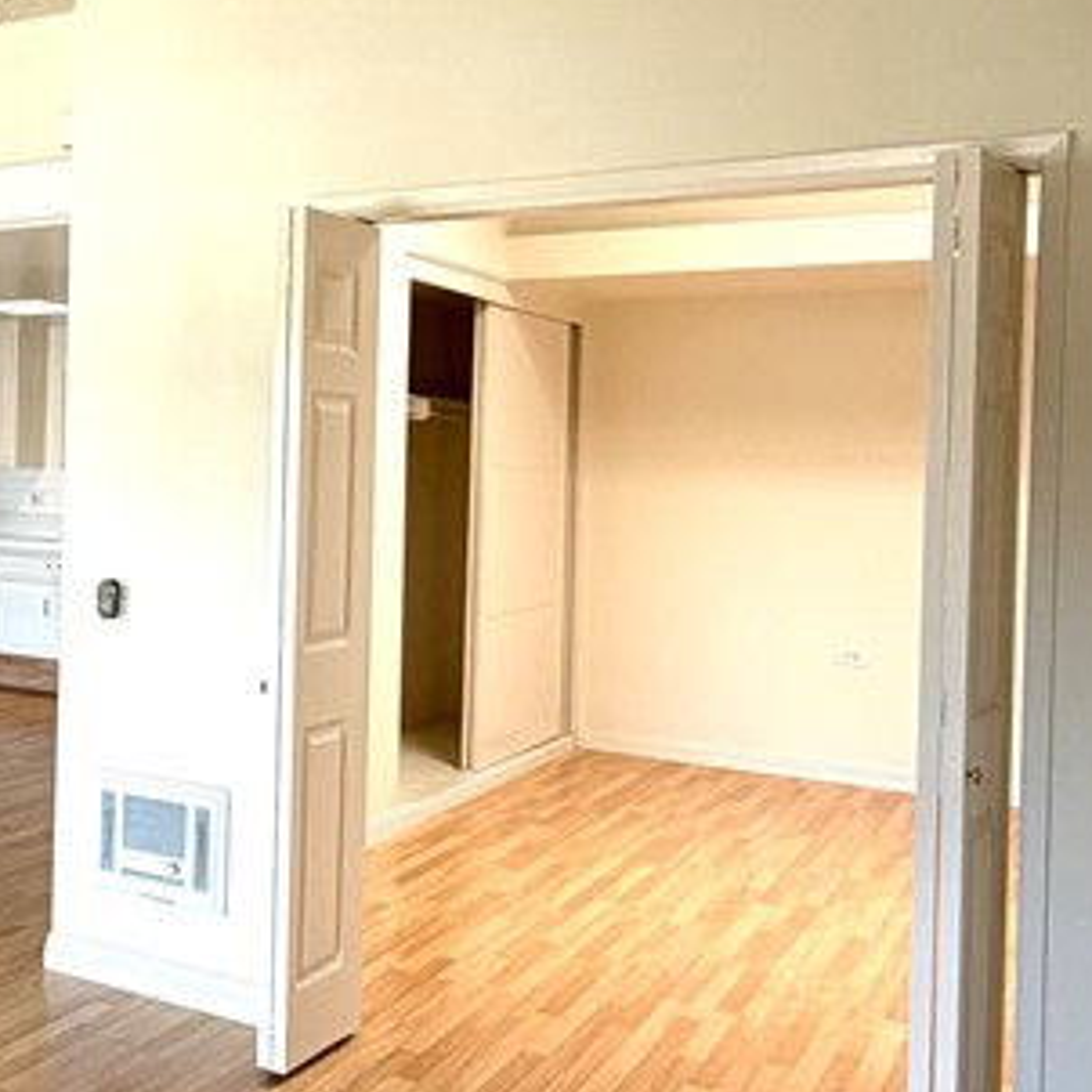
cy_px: 463
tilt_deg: +0.6
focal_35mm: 42
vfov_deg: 39.9
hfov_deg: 38.0
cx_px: 159
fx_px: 1499
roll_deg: -1.6
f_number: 2.2
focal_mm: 2.22
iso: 125
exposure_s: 1/121
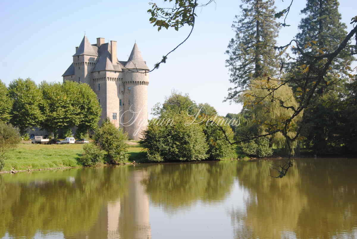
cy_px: 120
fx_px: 625
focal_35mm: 63
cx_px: 178
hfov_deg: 31.9
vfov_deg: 21.6
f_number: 6.3
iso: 100
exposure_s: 1/200
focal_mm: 42
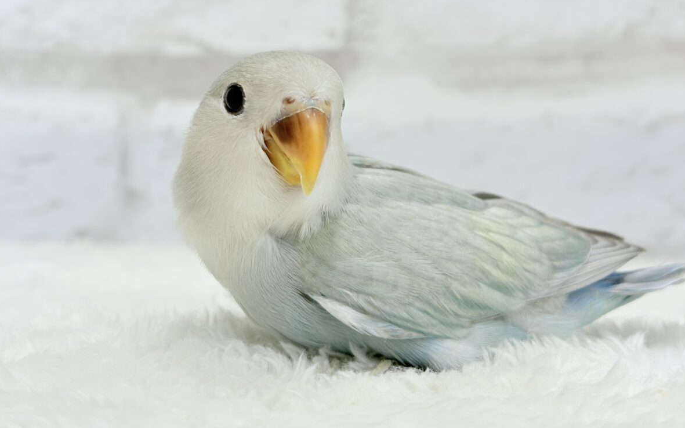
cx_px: 344
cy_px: 194
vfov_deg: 23.1
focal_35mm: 56
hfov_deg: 36.3
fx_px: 1045
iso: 64
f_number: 1.6
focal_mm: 5.96
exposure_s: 1/100
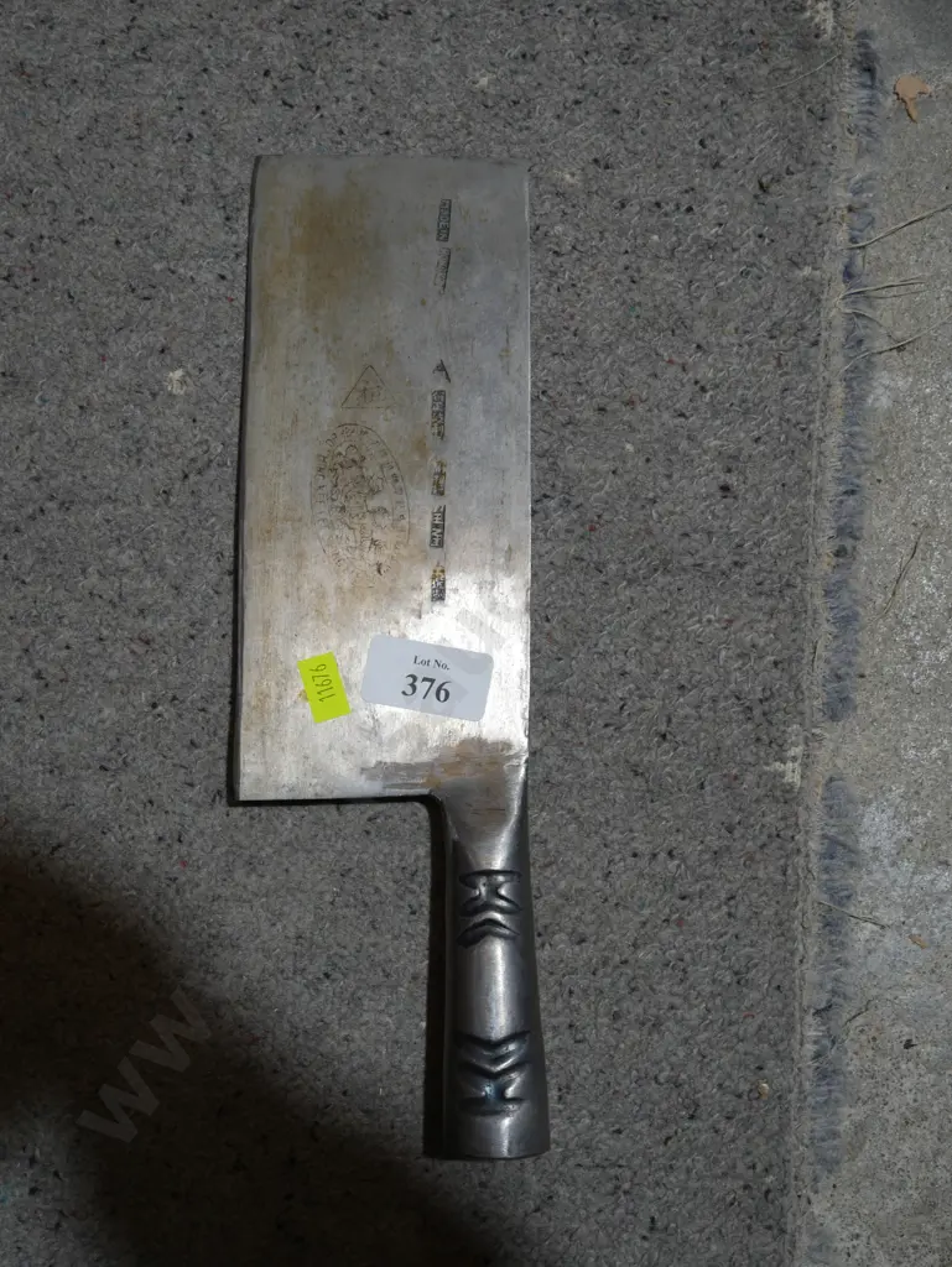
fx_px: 1539
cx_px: 476
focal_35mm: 42
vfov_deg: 44.8
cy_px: 634
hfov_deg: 34.4
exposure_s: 1/60
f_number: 4.6
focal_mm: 21
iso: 200
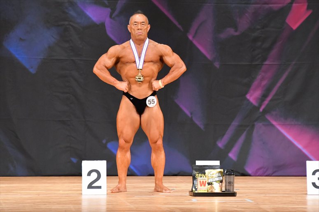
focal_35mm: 300
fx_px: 2657
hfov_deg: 6.9
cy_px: 106
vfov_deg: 4.6
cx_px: 160
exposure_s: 1/400
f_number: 5.6
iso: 8000
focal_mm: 200
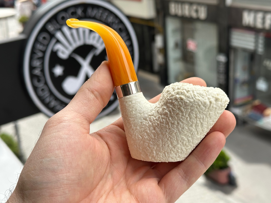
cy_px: 102
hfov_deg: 39.7
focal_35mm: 48
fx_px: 376
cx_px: 136
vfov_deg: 30.3
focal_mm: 6.86
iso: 64
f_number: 1.78
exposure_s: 1/1199
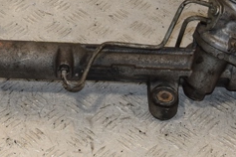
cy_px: 14
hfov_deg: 20.1
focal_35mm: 101
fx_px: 664
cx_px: 73
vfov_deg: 13.4
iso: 800
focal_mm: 25
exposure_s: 1/200
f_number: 8
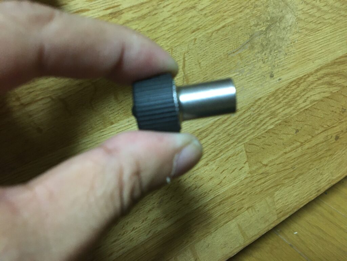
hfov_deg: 61.7
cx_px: 174
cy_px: 130
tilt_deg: -35.2
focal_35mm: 29
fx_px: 291
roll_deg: +12.0
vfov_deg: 48.2
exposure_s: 1/30
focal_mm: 4.15
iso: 160
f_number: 2.2
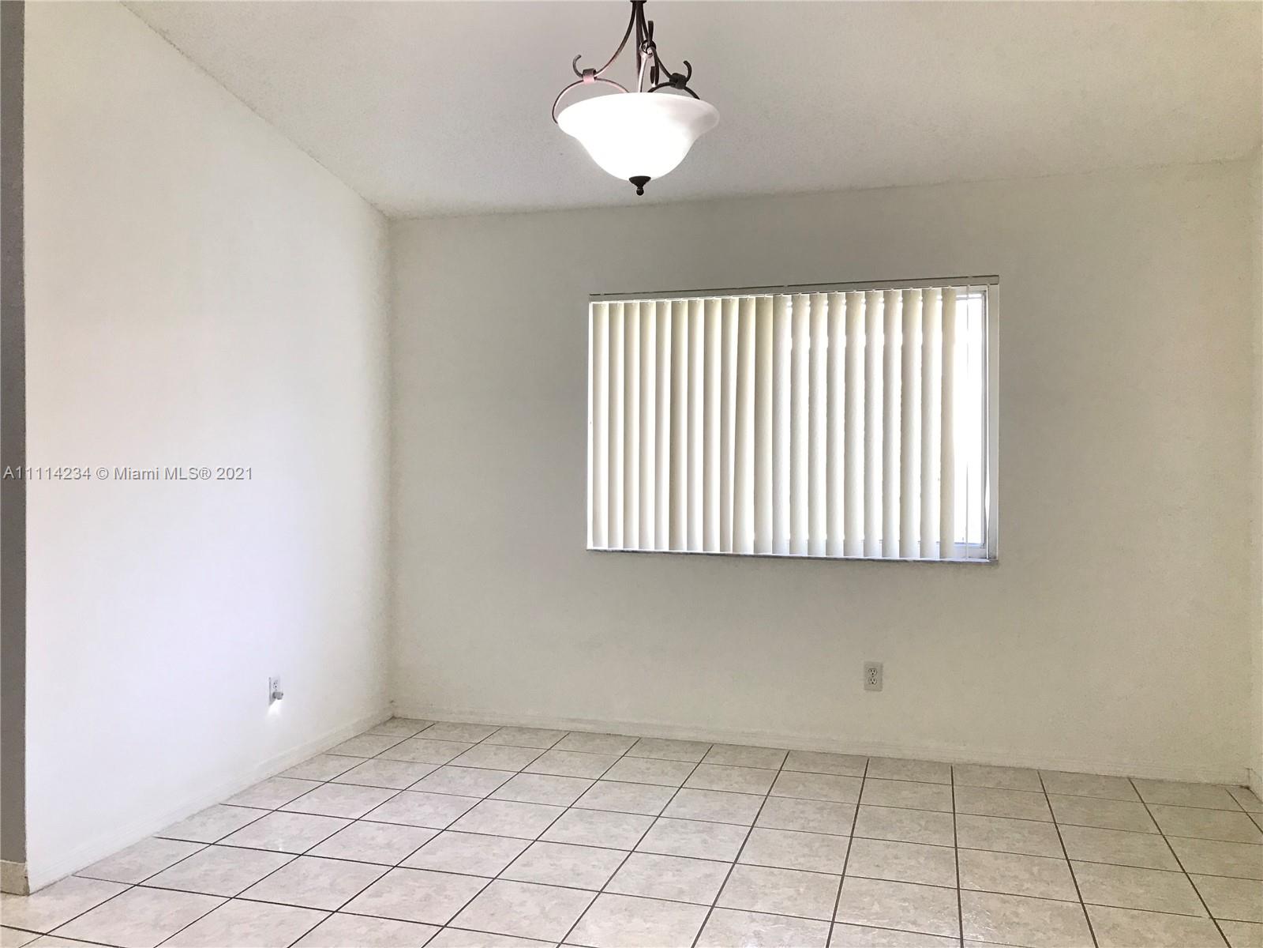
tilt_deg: -0.7
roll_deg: +0.1
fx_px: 1022
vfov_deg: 49.7
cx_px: 632
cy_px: 474
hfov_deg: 63.4
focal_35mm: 28
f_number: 1.8
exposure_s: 1/30
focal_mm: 3.99
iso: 25
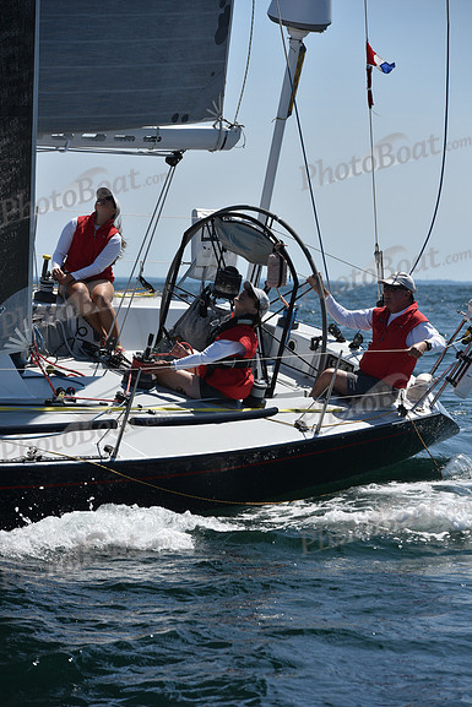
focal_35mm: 176
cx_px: 236
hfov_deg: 7.8
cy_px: 353
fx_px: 3459
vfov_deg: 11.7
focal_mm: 175
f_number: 8
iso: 250
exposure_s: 1/1600
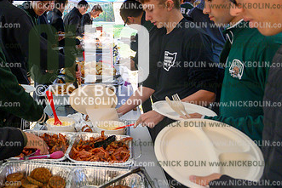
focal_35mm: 42
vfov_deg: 31.7
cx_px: 89
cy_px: 65
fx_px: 329
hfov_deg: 45.5
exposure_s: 1/400
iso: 2500
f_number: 5
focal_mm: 24
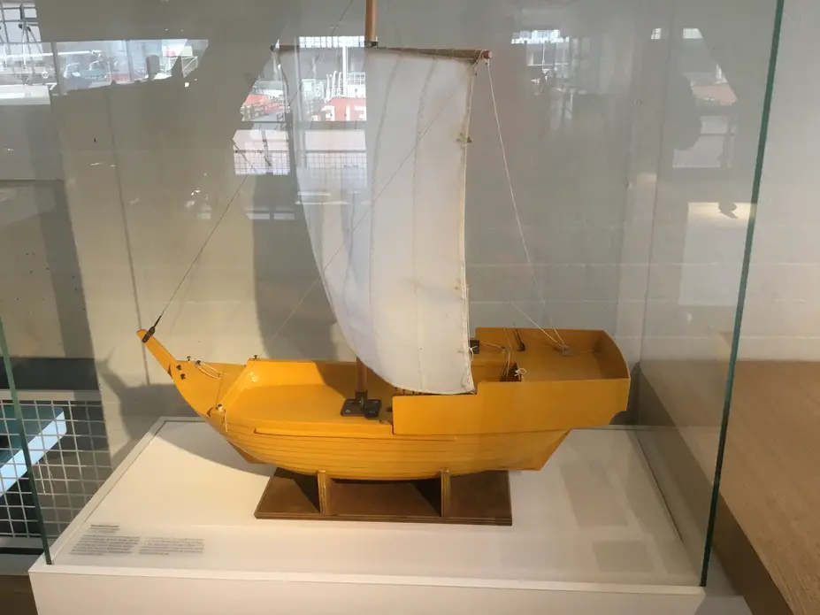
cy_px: 308
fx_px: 734
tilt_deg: -19.8
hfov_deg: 58.4
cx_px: 410
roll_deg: +1.3
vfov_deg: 45.4
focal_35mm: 31
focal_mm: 3.3
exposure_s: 1/33
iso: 64
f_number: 2.4
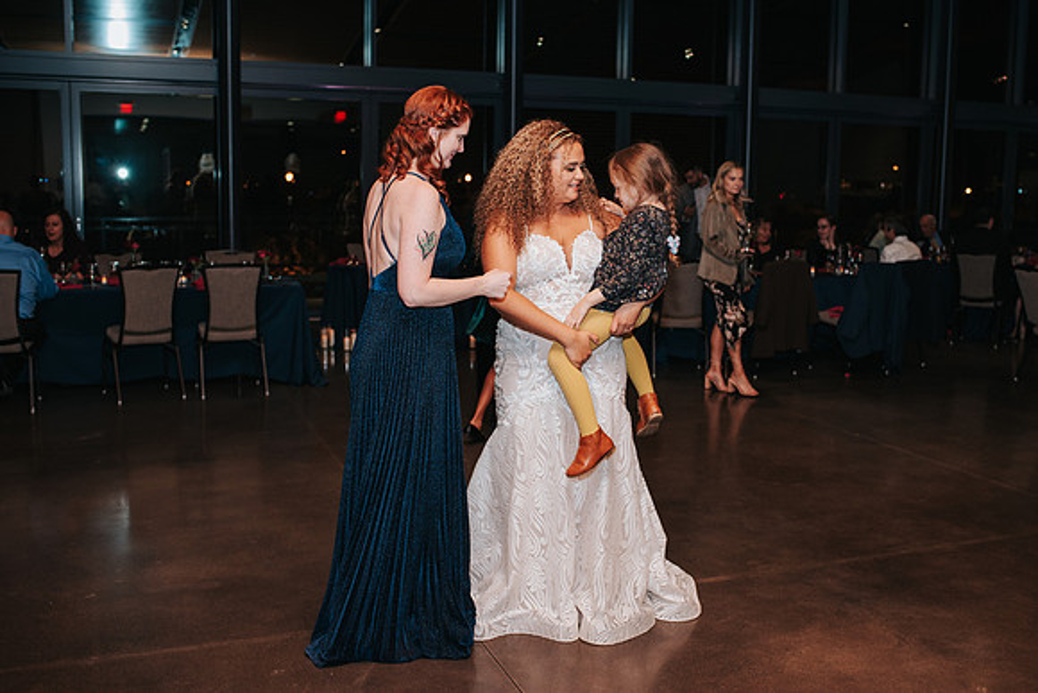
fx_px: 1097
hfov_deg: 50.6
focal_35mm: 38
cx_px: 557
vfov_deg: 35.0
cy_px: 321
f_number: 2.8
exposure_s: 1/200
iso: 1000
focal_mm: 35
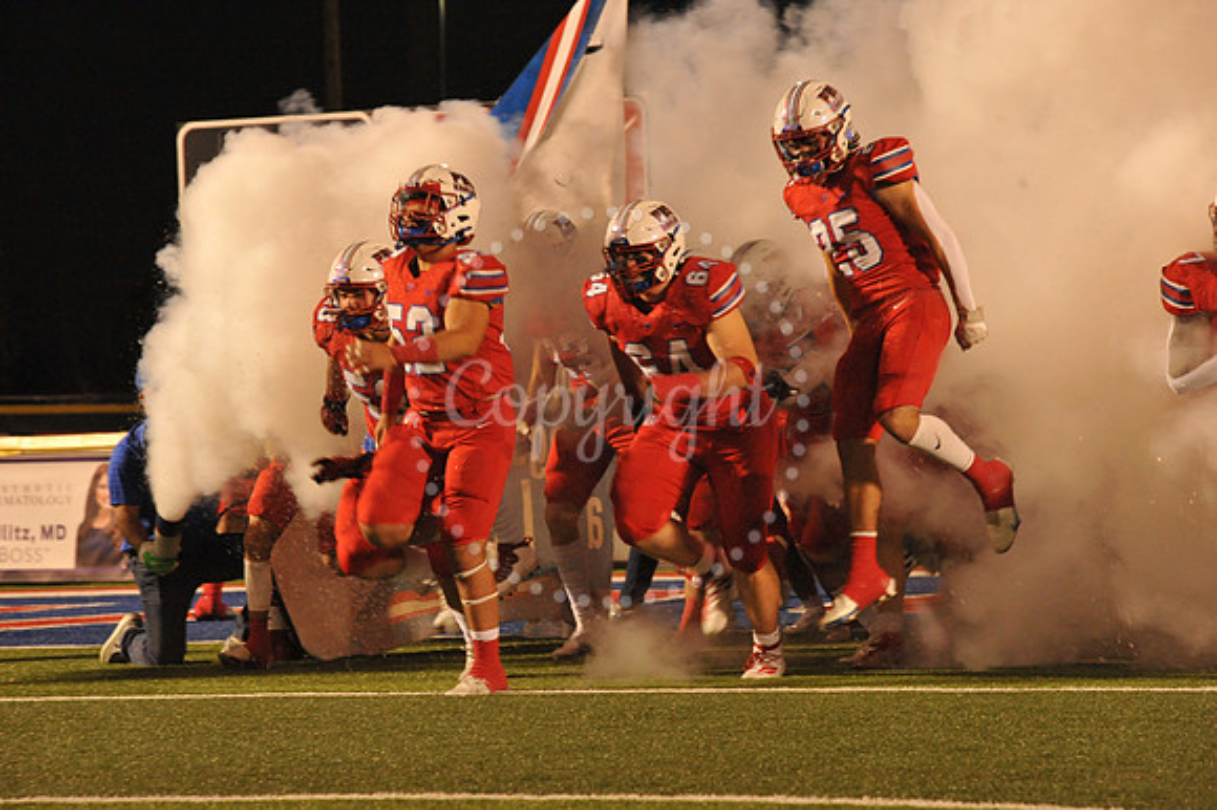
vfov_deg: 9.5
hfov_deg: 14.2
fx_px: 4899
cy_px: 405
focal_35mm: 145
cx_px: 608
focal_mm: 145
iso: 5000
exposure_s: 1/160
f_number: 7.1
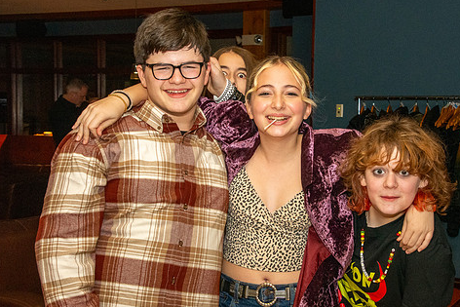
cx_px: 281
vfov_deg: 19.5
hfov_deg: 28.8
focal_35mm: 70
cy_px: 160
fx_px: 895
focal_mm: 38
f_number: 10
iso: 4000
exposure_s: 1/250
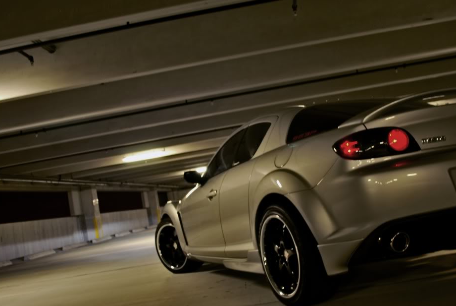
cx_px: 247
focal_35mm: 40
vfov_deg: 33.5
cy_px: 146
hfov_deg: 48.3
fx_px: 507
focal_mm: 24
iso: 100
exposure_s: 1/2.5
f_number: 4.2
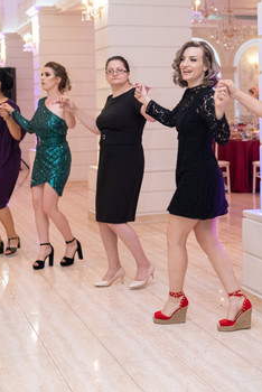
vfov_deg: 31.3
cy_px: 151
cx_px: 149
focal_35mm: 64
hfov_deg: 21.3
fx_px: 697
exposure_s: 1/125
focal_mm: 23
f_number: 2
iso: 800
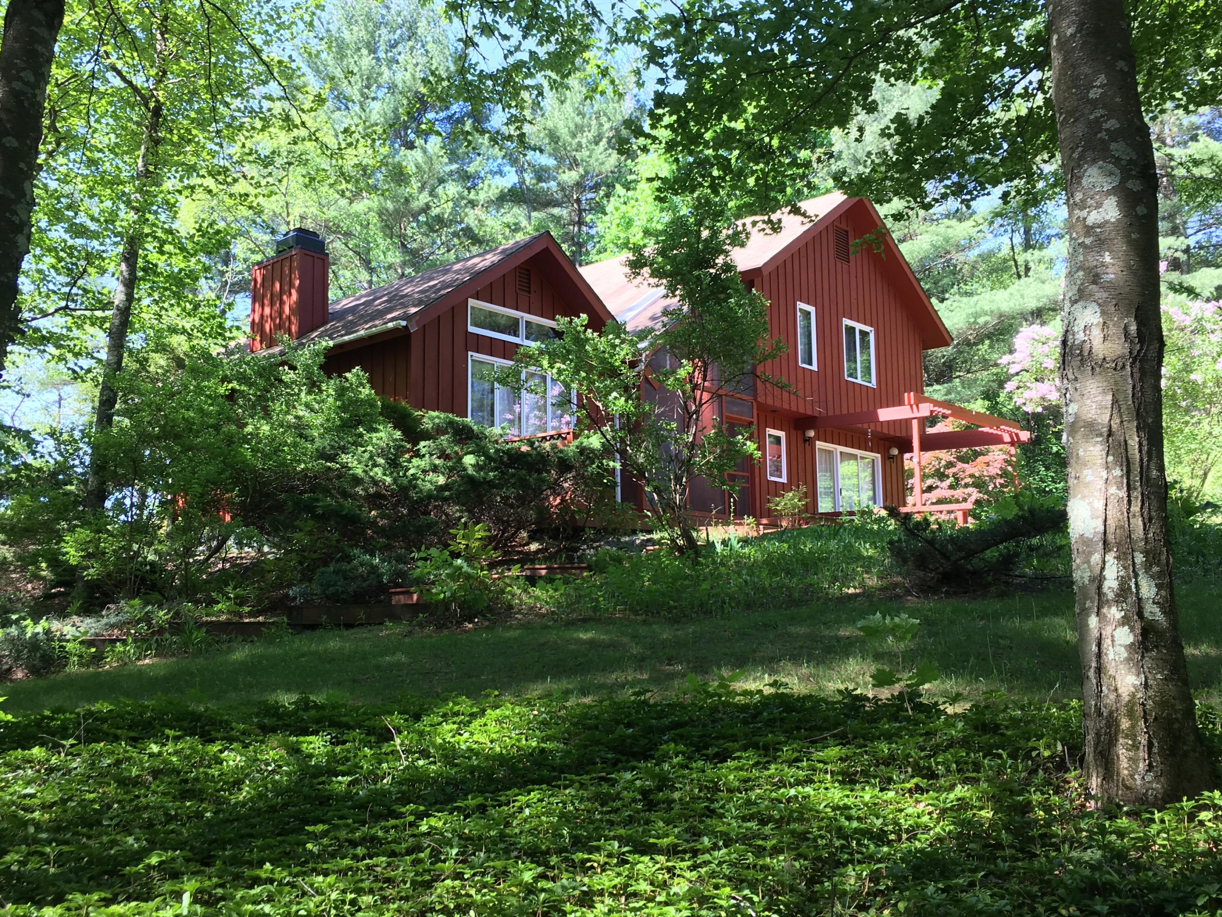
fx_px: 1200
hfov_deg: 53.9
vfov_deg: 41.8
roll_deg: -0.7
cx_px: 574
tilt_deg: +8.5
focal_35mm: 34
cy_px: 465
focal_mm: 4.15
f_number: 2.2
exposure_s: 1/125
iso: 25
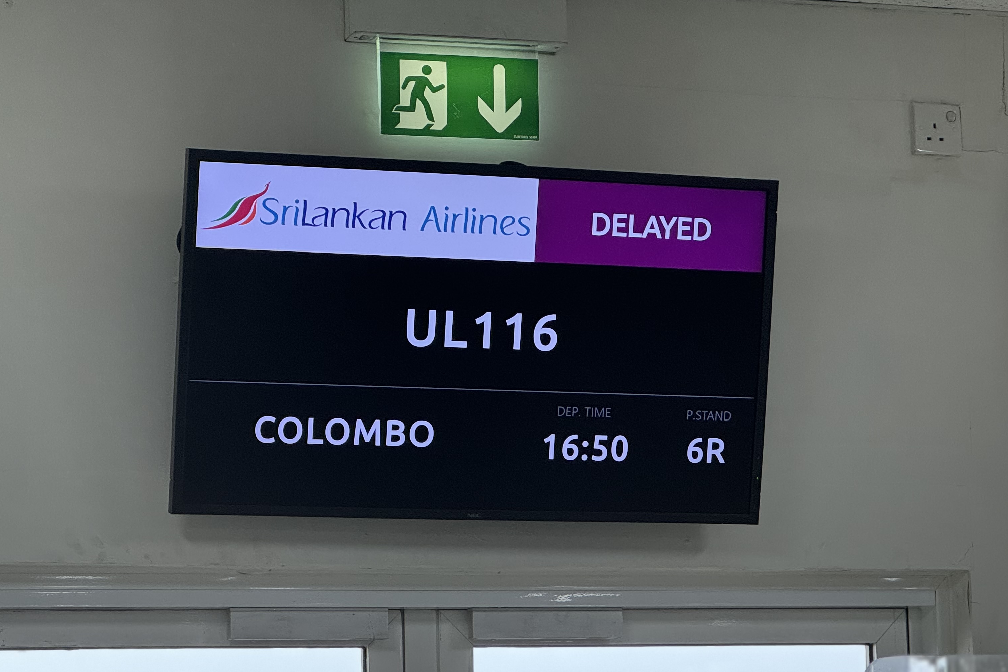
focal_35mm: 107
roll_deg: +1.6
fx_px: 2996
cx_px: 516
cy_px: 387
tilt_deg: +8.6
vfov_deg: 12.8
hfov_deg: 19.1
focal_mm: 9
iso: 160
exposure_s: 1/180
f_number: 2.8
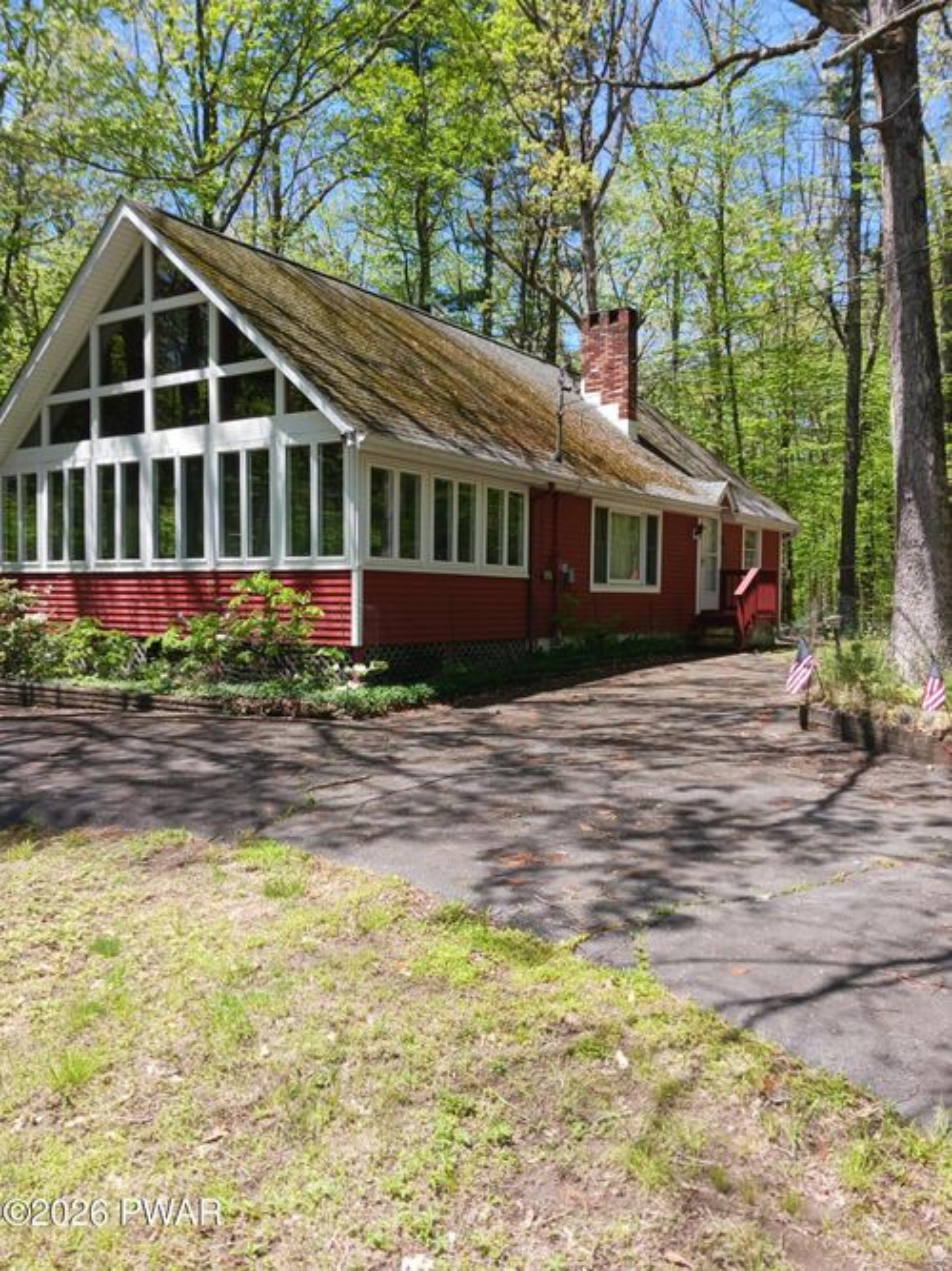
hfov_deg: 51.3
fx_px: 990
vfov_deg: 65.3
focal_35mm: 27
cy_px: 636
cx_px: 476
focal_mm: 4
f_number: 1.8
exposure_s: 1/118
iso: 20
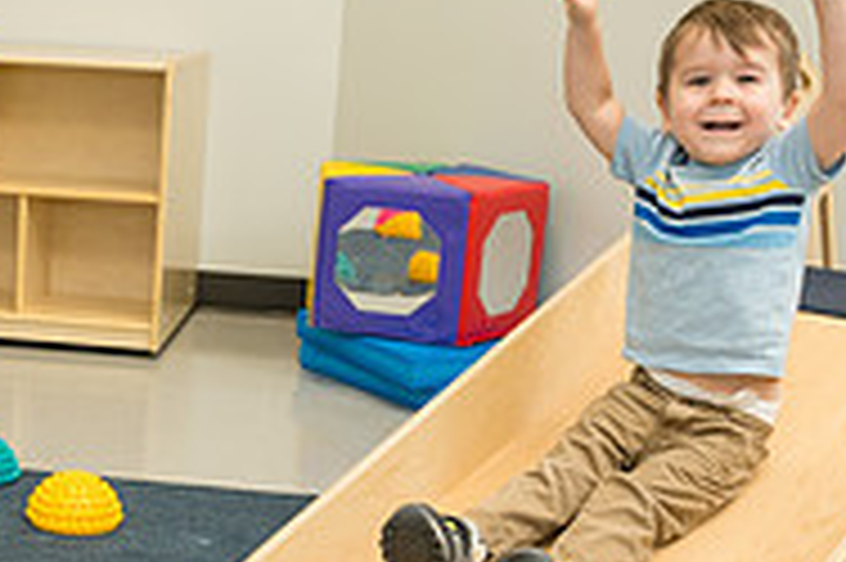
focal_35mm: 74
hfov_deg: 26.5
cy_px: 409
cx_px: 86
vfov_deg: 18.3
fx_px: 1737
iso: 800
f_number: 3.5
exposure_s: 1/200
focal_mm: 24
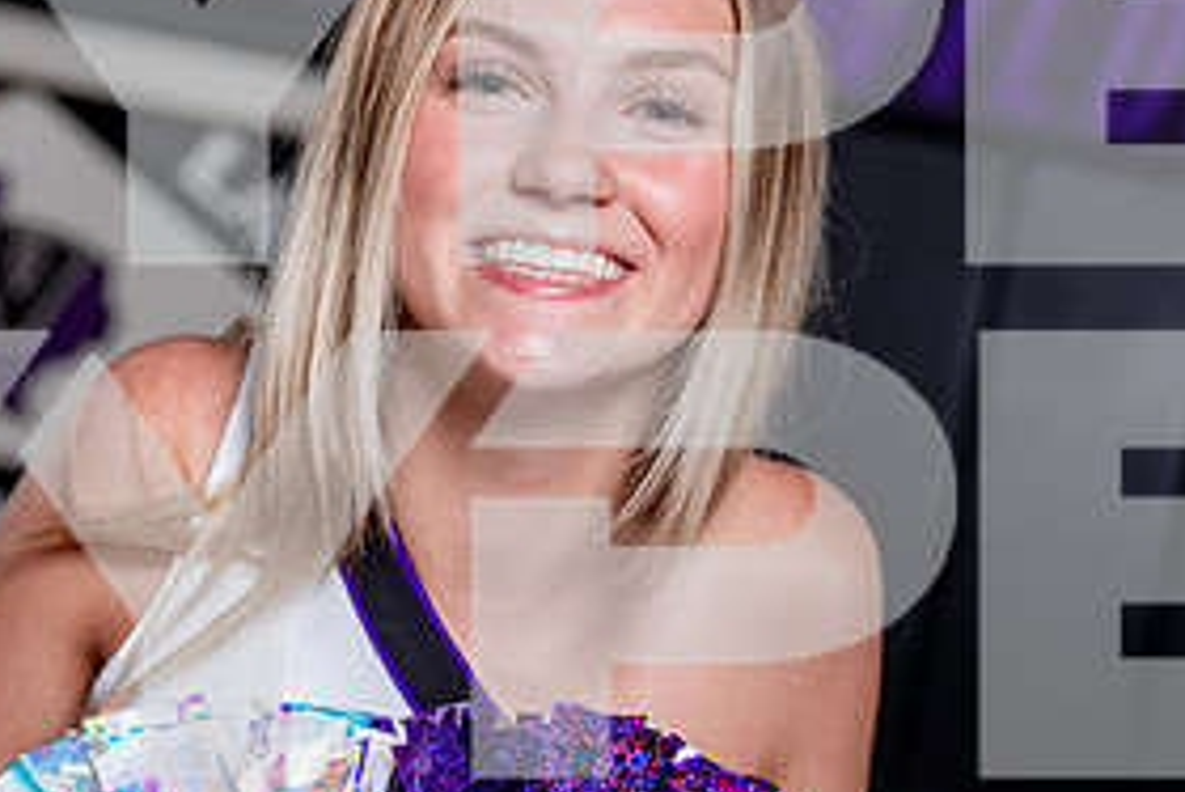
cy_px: 557
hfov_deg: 18.4
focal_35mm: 111
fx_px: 3655
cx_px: 389
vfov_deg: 12.3
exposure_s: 1/250
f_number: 4
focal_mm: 53
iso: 100
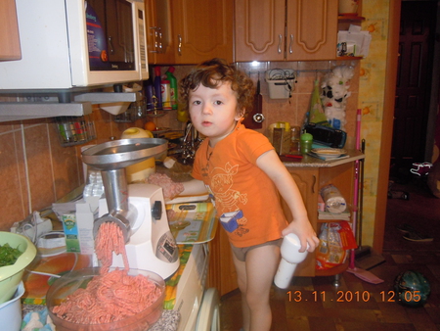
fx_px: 382
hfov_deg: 59.9
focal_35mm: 30
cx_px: 220
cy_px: 166
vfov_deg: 46.8
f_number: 3.5
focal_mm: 5.4
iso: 400
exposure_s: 1/30
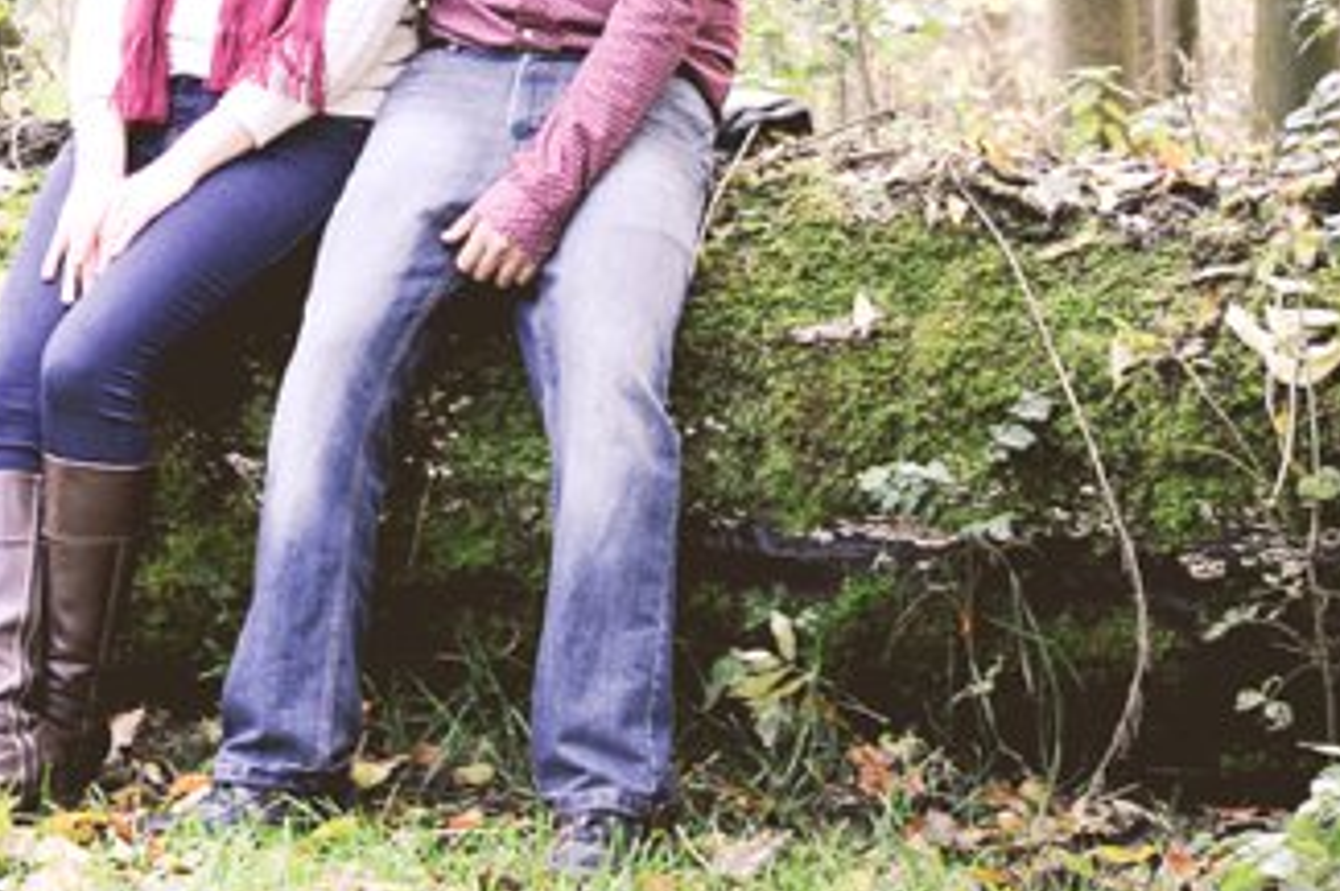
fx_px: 9147
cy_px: -58
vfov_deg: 5.6
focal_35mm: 246
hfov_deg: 8.4
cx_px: 454
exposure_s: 1/125
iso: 800
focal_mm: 85
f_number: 6.3
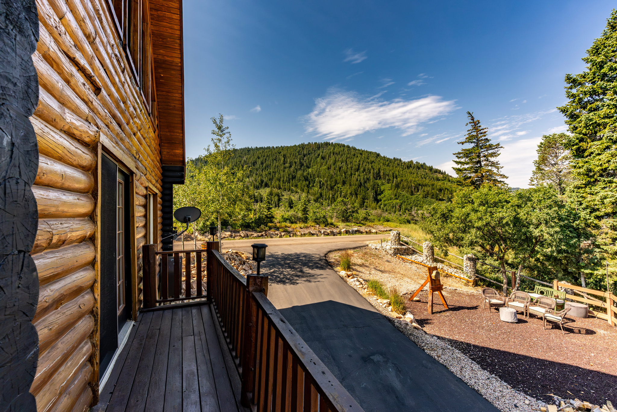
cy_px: 206
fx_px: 291
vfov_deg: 70.4
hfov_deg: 93.3
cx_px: 308
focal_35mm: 17
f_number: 8
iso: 1000
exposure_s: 1/1600
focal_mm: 17
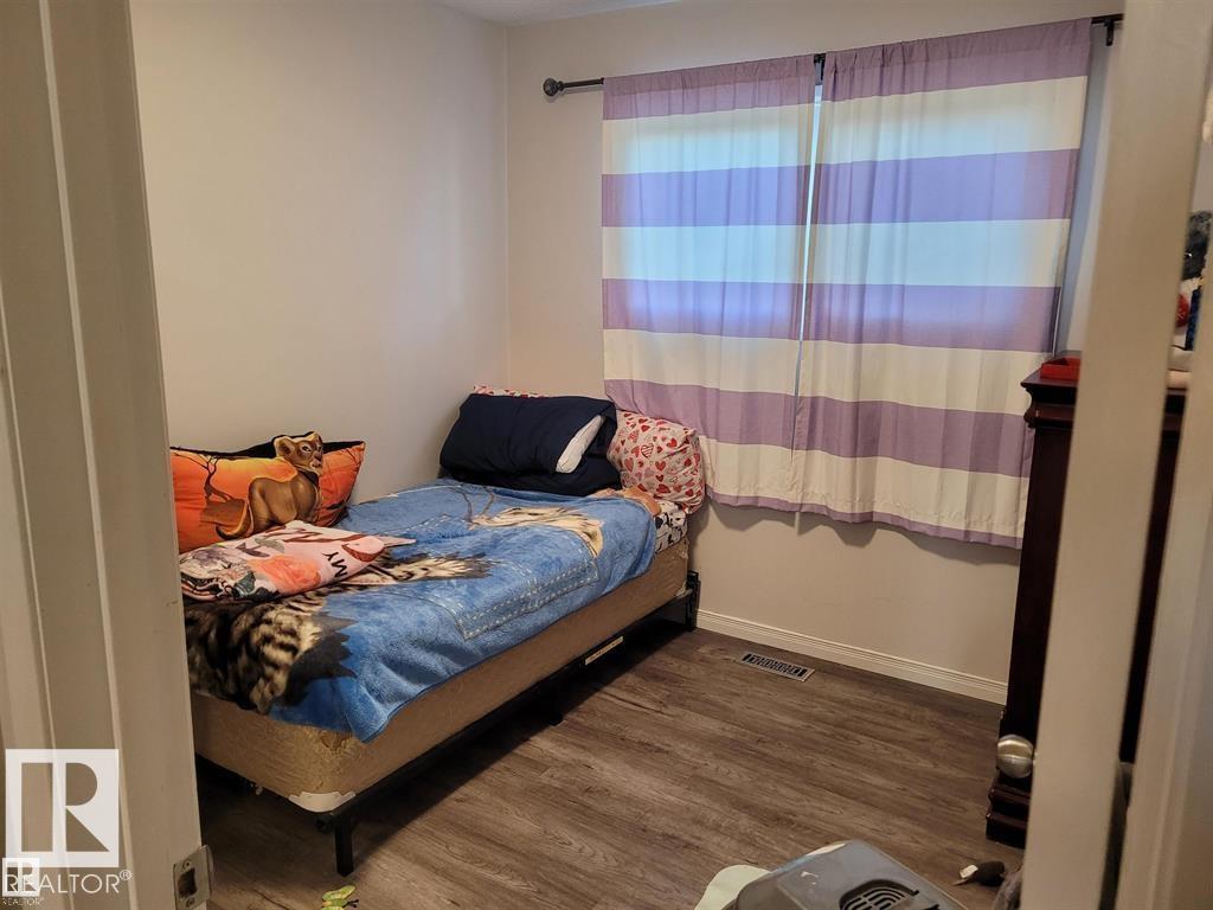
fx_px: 911
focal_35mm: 26
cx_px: 606
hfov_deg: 67.3
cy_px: 455
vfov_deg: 53.1
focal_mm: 5.4
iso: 320
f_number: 1.8
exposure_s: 1/120
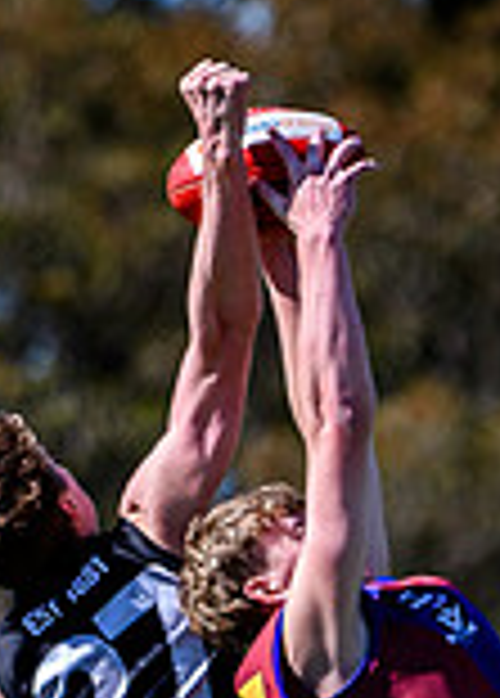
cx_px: 374
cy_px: 654
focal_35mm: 1378
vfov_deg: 1.5
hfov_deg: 1.0
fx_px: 27349
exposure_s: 1/3200
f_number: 2.8
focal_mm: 160
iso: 180
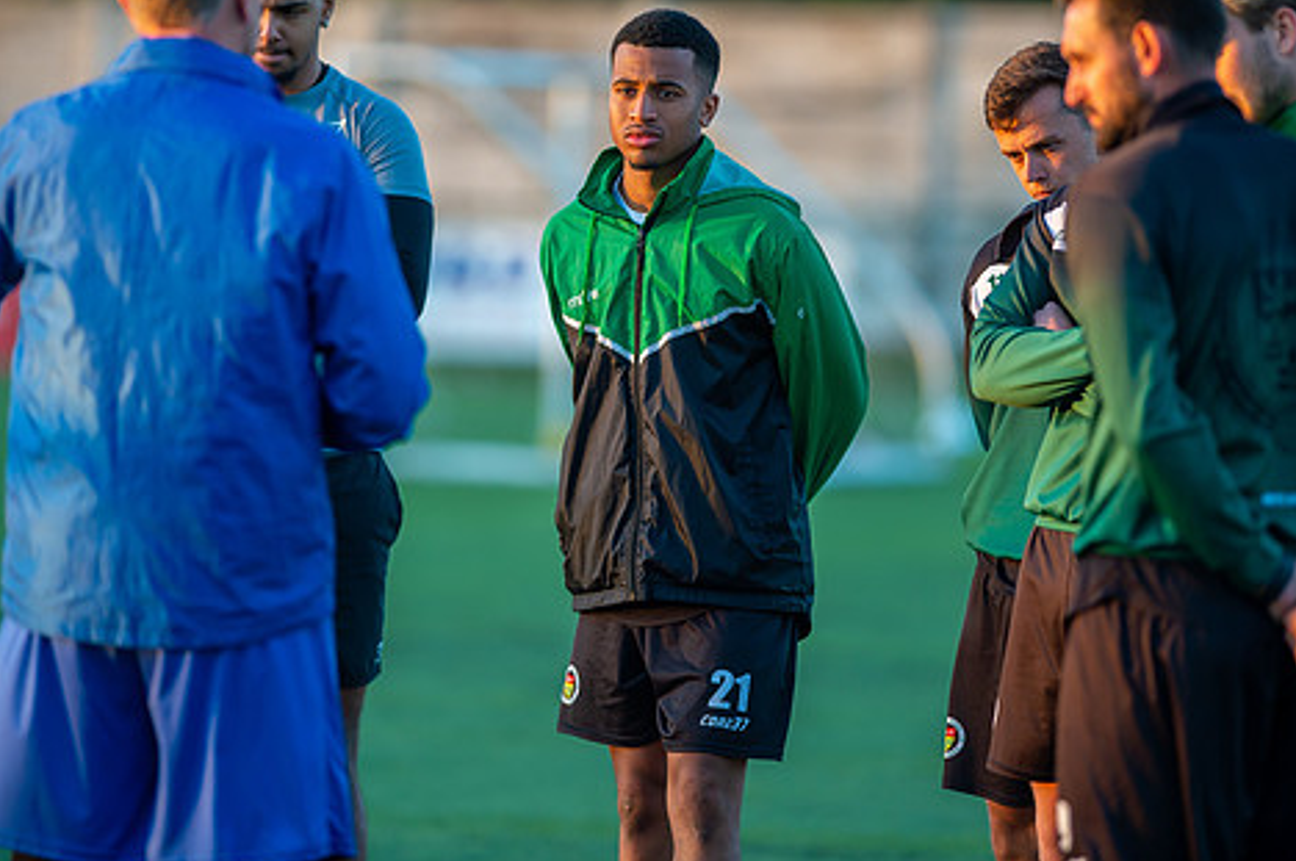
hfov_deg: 5.5
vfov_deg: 3.7
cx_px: 623
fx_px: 13378
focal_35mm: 372
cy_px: 343
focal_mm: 300
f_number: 2.8
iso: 400
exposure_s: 1/400
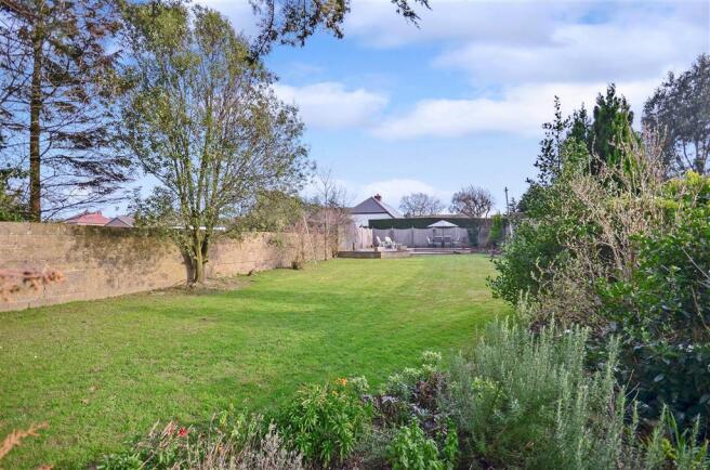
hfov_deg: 100.5
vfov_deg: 77.0
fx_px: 295
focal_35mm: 15
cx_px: 355
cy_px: 235
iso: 200
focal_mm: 10
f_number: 7.1
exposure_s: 1/200
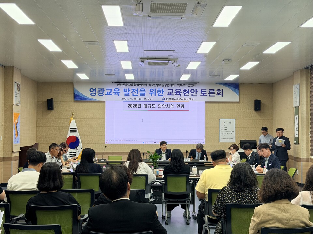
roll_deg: +0.0
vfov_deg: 30.3
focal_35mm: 48
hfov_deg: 39.7
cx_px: 156
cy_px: 117
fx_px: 434
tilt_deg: +1.9
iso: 80
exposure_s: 1/191
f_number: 1.78
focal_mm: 6.76
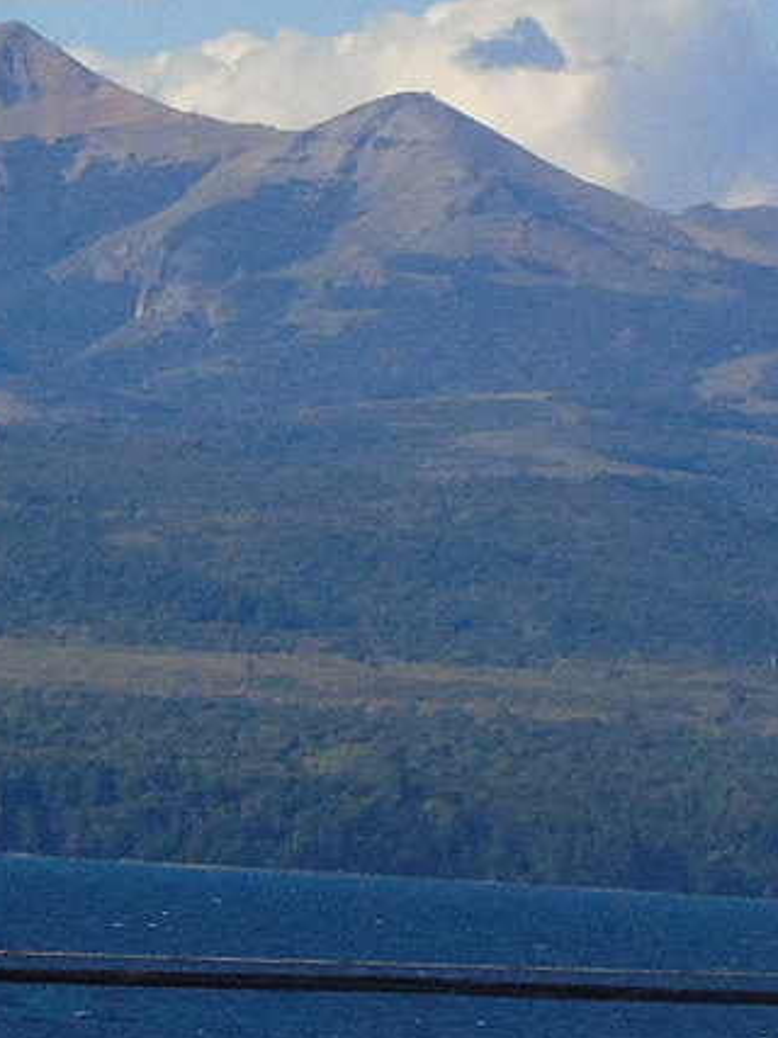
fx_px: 15950
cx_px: -187
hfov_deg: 2.8
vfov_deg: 3.7
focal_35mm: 532
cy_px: 309
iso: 400
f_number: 6.2
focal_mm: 25
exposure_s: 1/2000
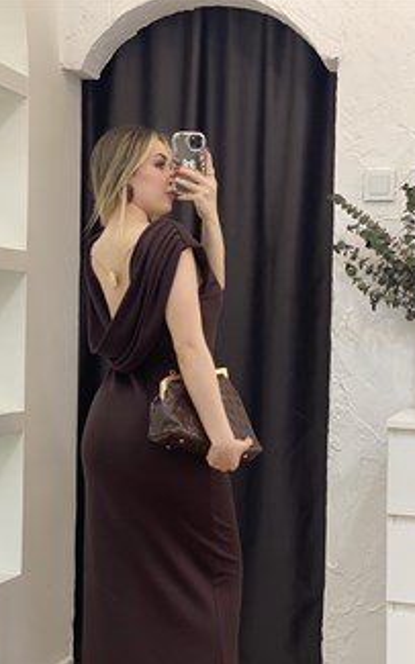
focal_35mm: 70
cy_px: 418
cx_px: 135
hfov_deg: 18.5
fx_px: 1267
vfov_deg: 29.3
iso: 100
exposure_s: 1/122
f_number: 2
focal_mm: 6
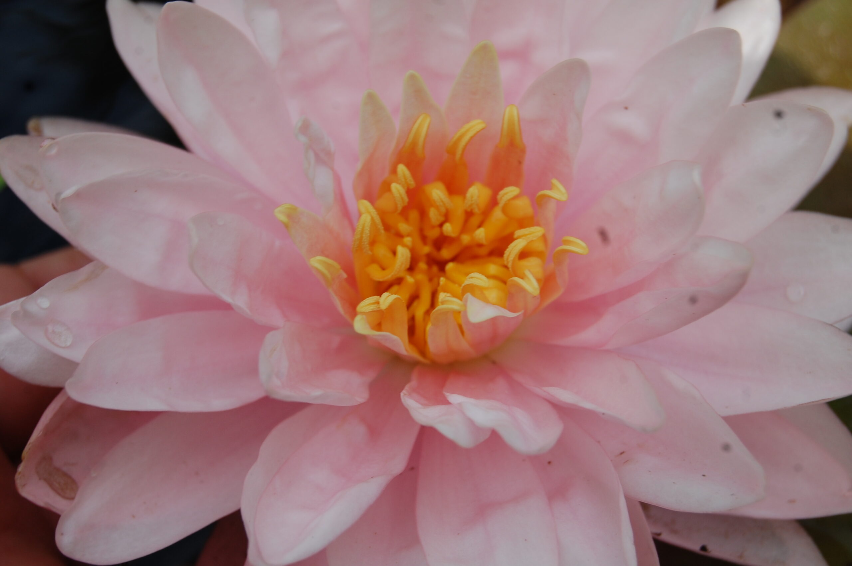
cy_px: 283
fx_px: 1951
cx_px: 426
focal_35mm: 82
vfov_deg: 16.5
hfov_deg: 24.6
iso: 200
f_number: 9
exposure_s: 1/320
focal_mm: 55
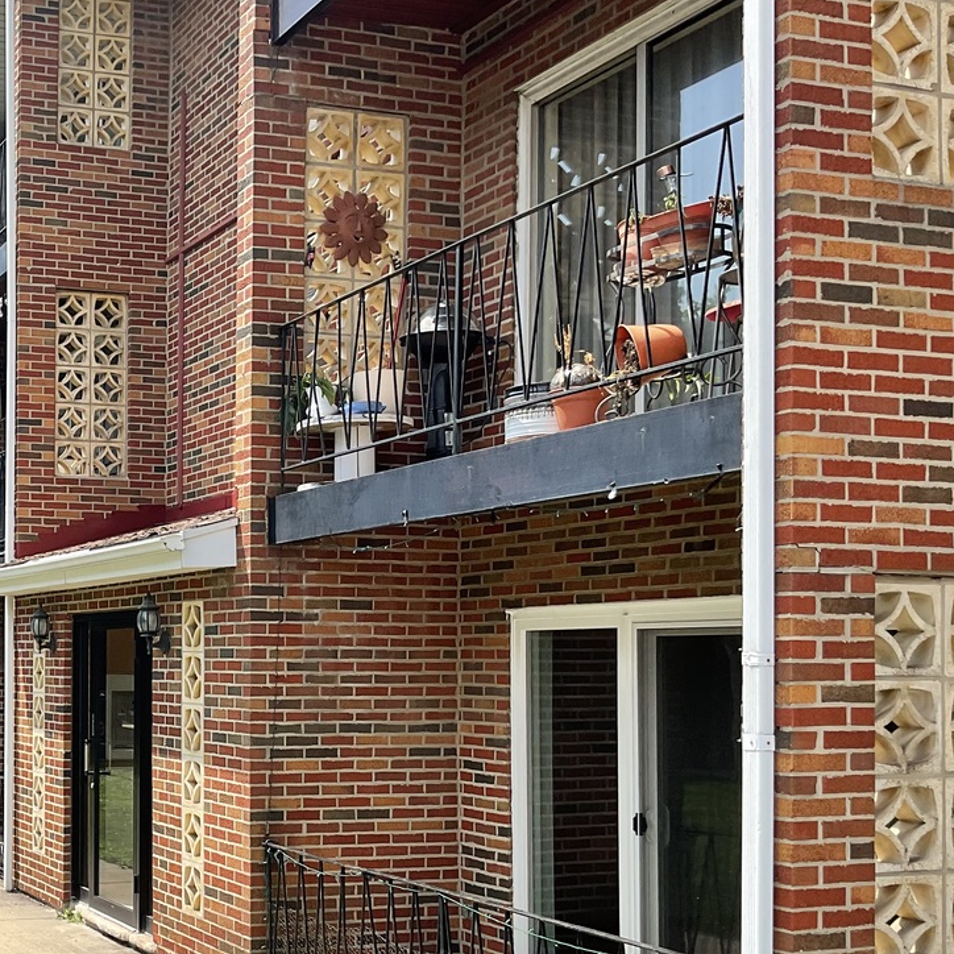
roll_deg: -0.2
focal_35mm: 51
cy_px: 635
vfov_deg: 33.1
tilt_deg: +0.5
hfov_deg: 31.5
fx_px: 1590
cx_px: 54
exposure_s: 1/962
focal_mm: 3
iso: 16
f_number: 1.8
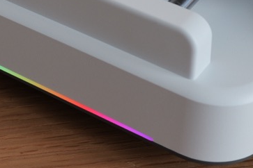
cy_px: 25
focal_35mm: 133
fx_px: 935
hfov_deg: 15.2
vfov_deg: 10.3
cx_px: 17
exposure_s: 1/400
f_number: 4.5
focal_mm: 35
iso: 500
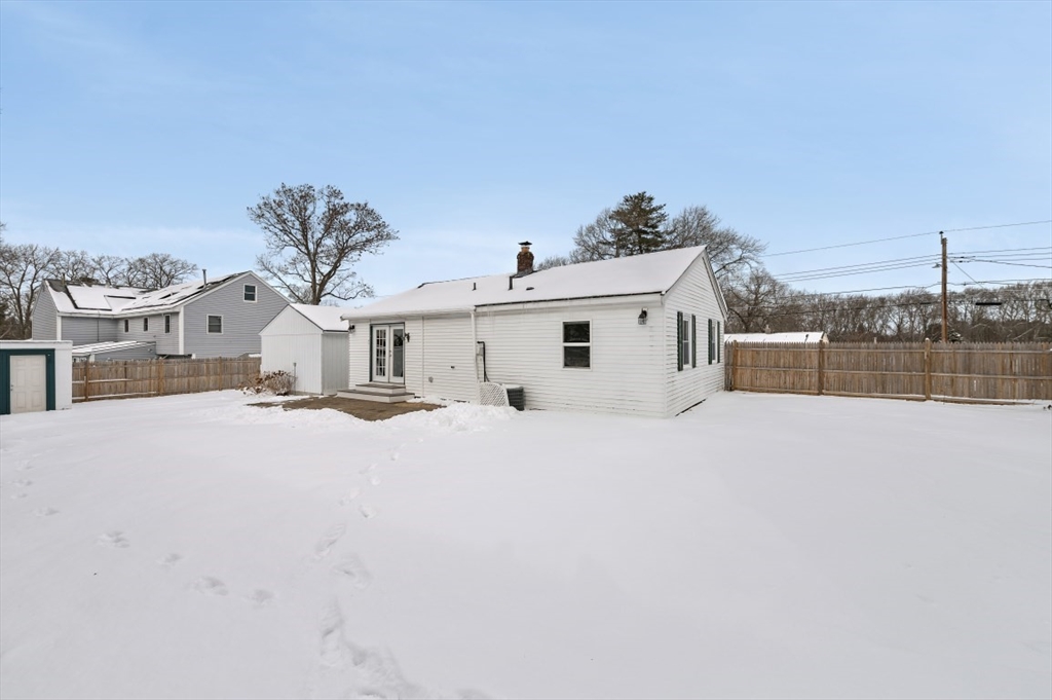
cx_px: 526
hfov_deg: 104.3
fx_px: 409
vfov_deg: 81.1
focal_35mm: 14
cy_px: 350
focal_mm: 14
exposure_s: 1/640
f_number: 8
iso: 100
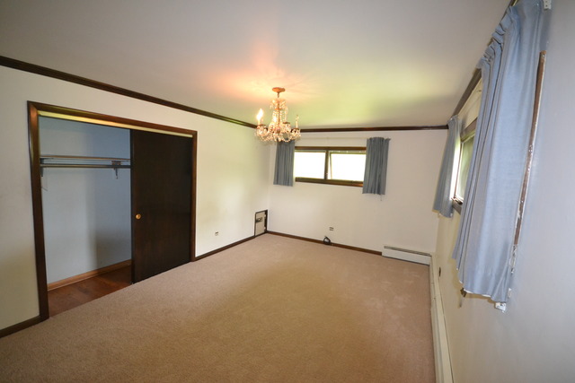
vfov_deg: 77.4
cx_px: 288
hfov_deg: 100.4
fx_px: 240
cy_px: 192
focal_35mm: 15
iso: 2200
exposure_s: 1/60
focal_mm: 10
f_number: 4
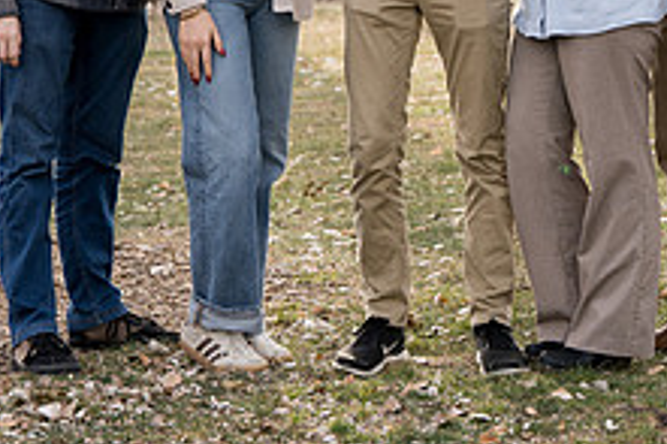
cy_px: -107
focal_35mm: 184
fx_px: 3406
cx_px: 468
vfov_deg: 7.4
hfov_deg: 11.2
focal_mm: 70
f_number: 4
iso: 250
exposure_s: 1/250
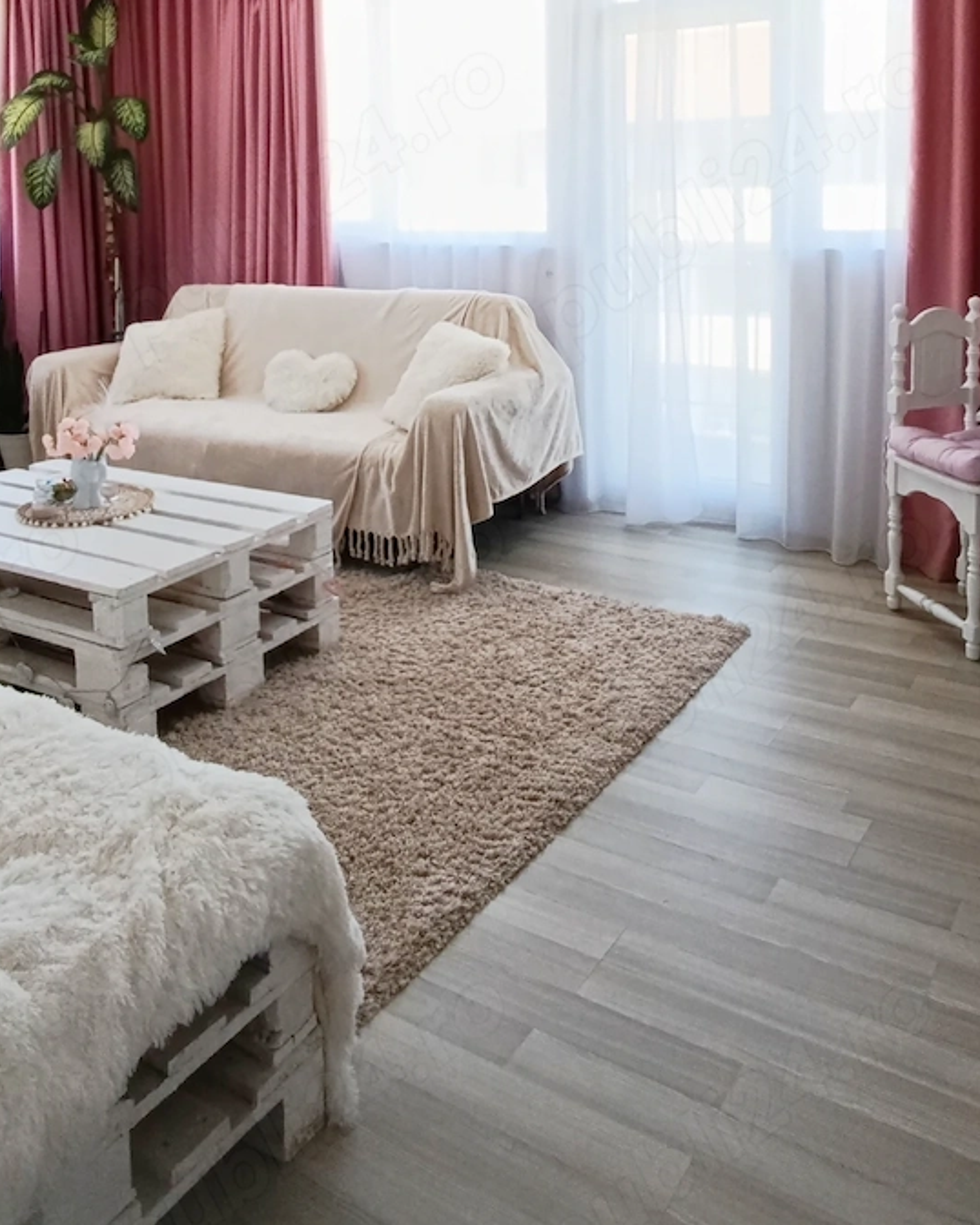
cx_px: 521
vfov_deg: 54.3
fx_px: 1123
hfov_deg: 47.1
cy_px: 297
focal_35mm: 31
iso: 125
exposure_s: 1/100
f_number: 2.2
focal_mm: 1.65
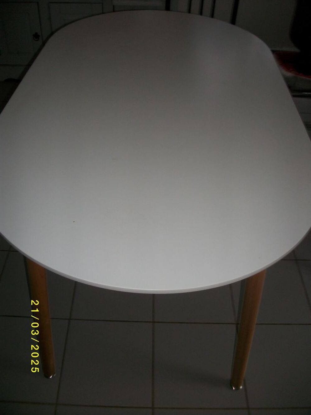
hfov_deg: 45.4
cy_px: 208
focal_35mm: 31
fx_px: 371
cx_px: 156
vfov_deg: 58.3
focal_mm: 5.7
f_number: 2.9
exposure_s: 1/40
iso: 125
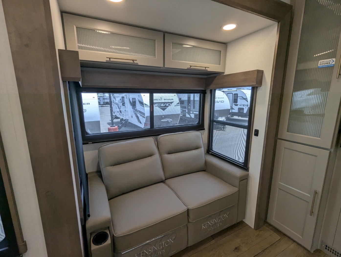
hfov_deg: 94.4
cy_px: 128
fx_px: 158
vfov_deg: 78.2
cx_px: 170
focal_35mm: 16
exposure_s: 1/178
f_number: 2.2
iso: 74
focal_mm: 2.35
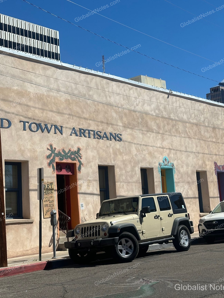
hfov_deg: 24.8
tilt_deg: +10.6
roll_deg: +2.3
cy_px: 118
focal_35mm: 59
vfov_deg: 32.6
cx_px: 102
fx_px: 509
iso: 64
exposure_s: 1/7092
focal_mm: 6.86
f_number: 1.78
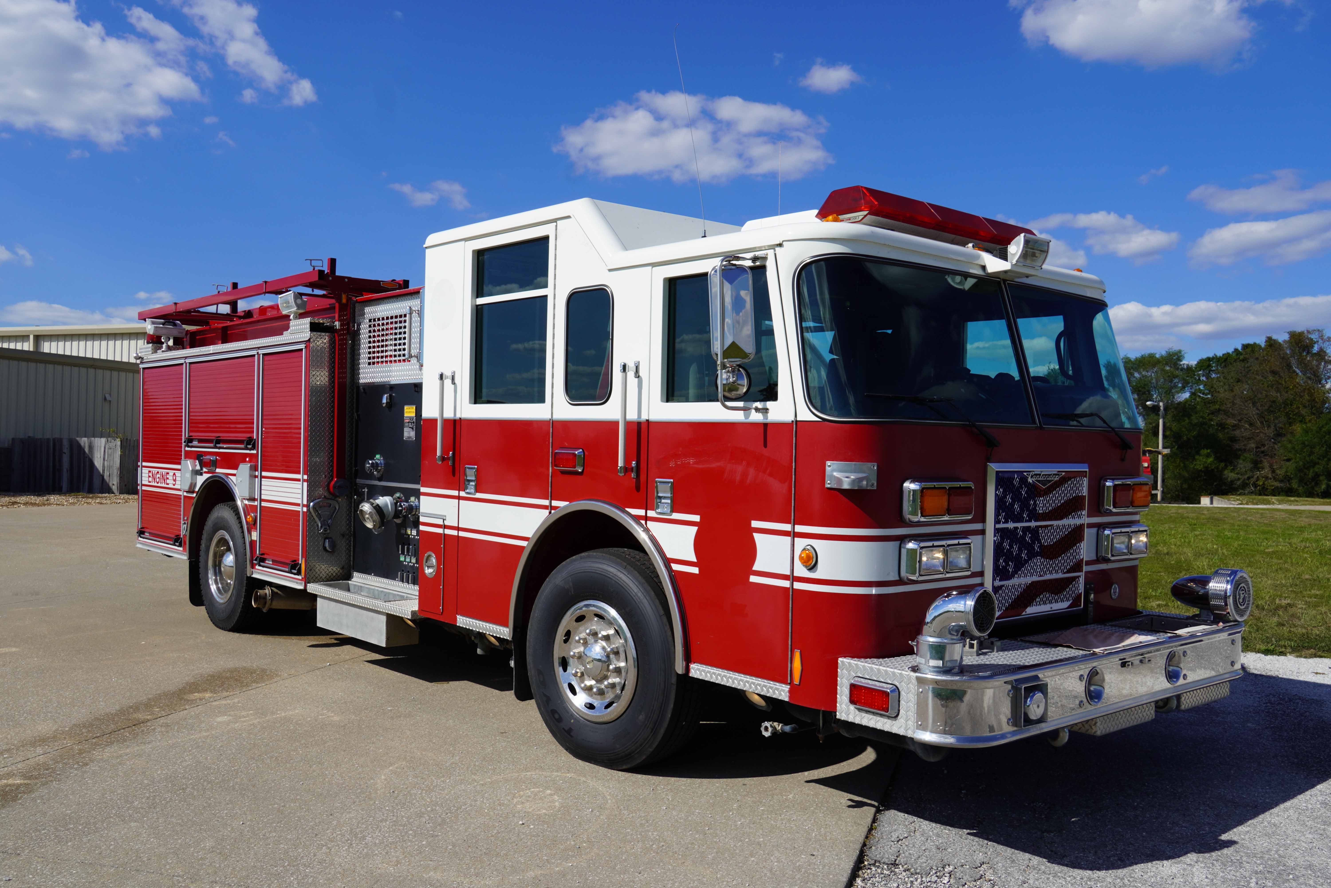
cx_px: 666
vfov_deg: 43.6
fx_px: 1109
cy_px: 444
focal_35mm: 30
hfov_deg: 61.9
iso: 100
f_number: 10
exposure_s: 1/250
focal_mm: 20
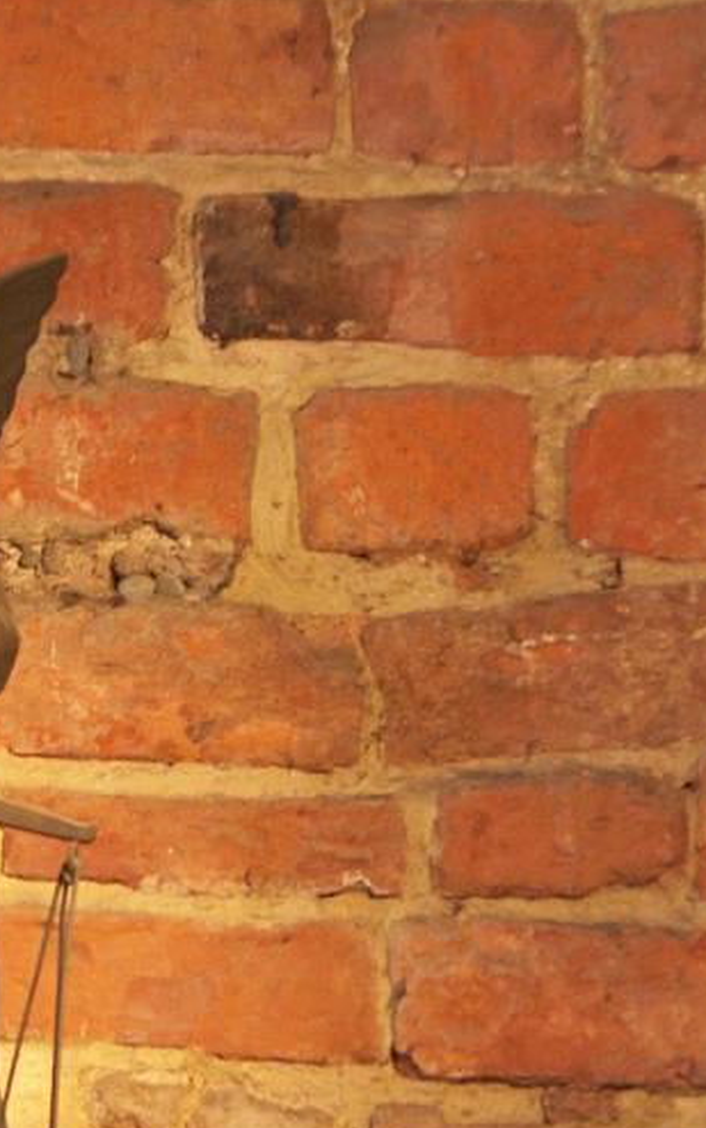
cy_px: 685
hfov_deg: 4.1
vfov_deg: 6.5
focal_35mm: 321
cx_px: -251
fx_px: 9876
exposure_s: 1/6
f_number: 3.2
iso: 200
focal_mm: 37.38
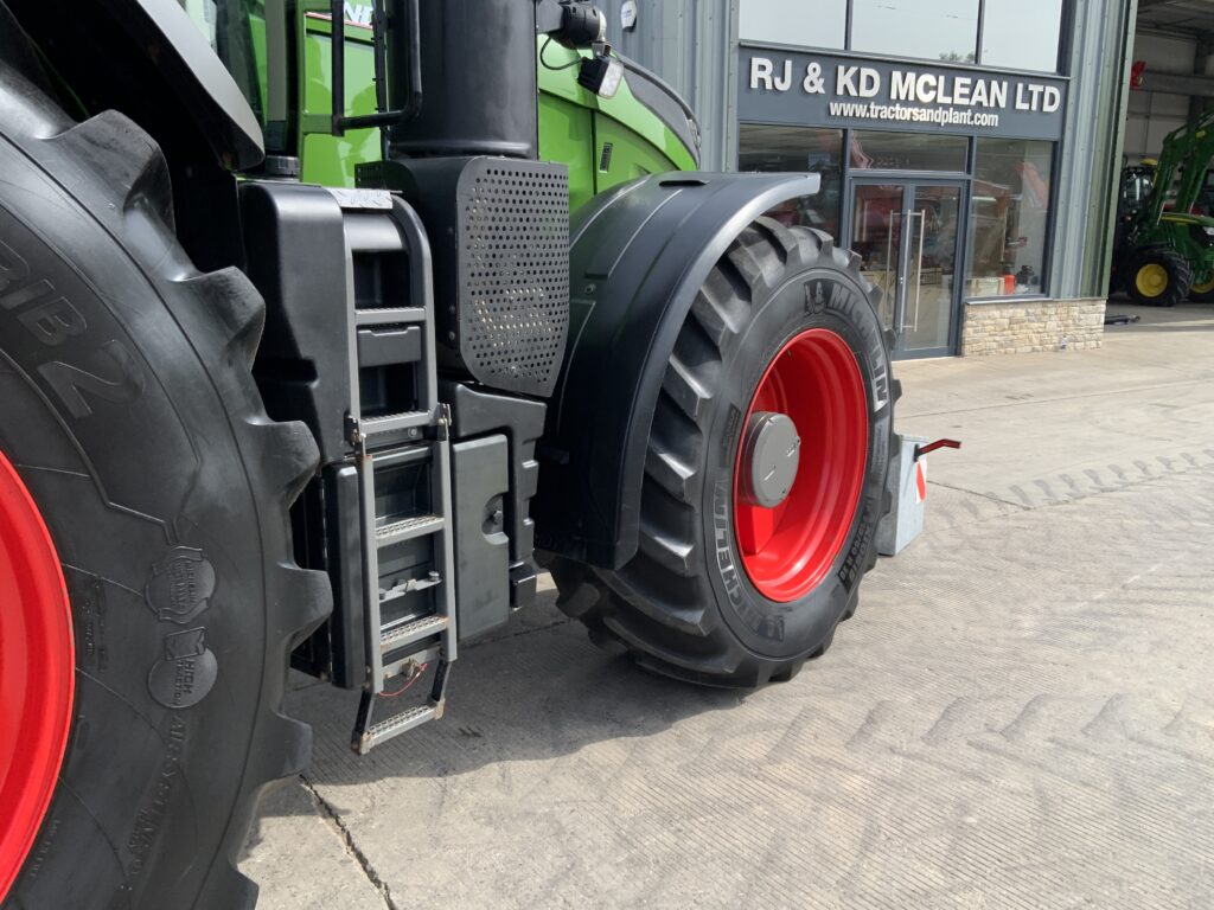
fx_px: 1017
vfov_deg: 48.2
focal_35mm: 29
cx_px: 607
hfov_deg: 61.7
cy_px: 455
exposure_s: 1/635
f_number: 1.8
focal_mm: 3
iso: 16
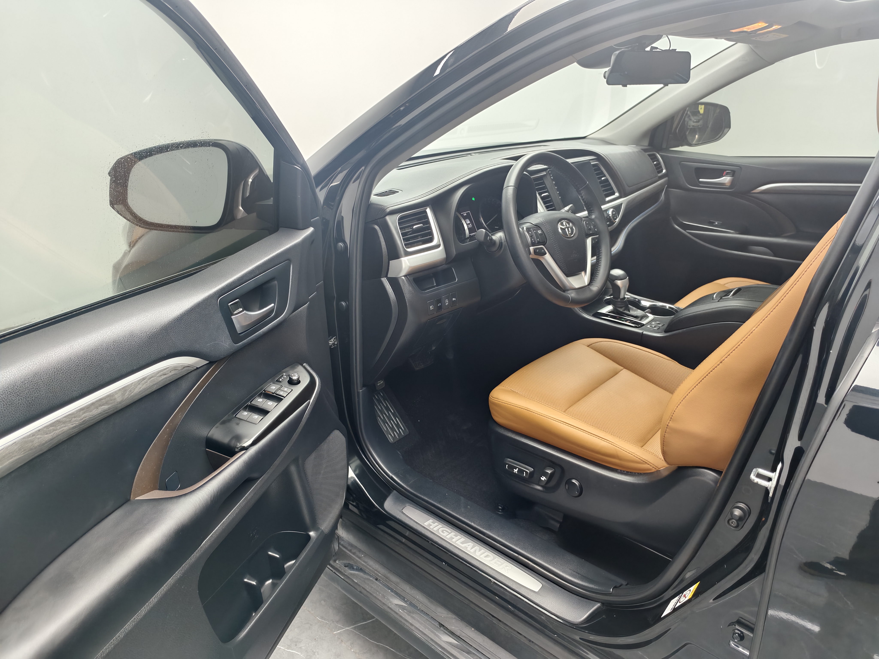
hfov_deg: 73.9
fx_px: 584
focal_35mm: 23
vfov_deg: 58.9
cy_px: 330
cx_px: 440
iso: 121
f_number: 1.57
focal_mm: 5.6
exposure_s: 1/100
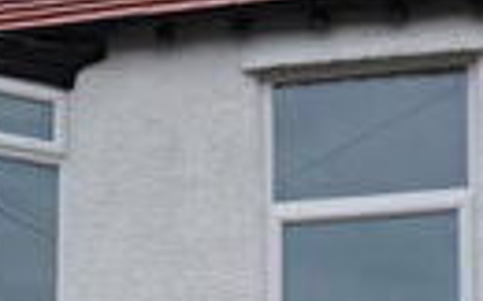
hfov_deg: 15.8
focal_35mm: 132
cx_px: 204
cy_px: 511
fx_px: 1736
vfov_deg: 9.5
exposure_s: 1/125
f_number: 5.6
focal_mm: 16
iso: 100
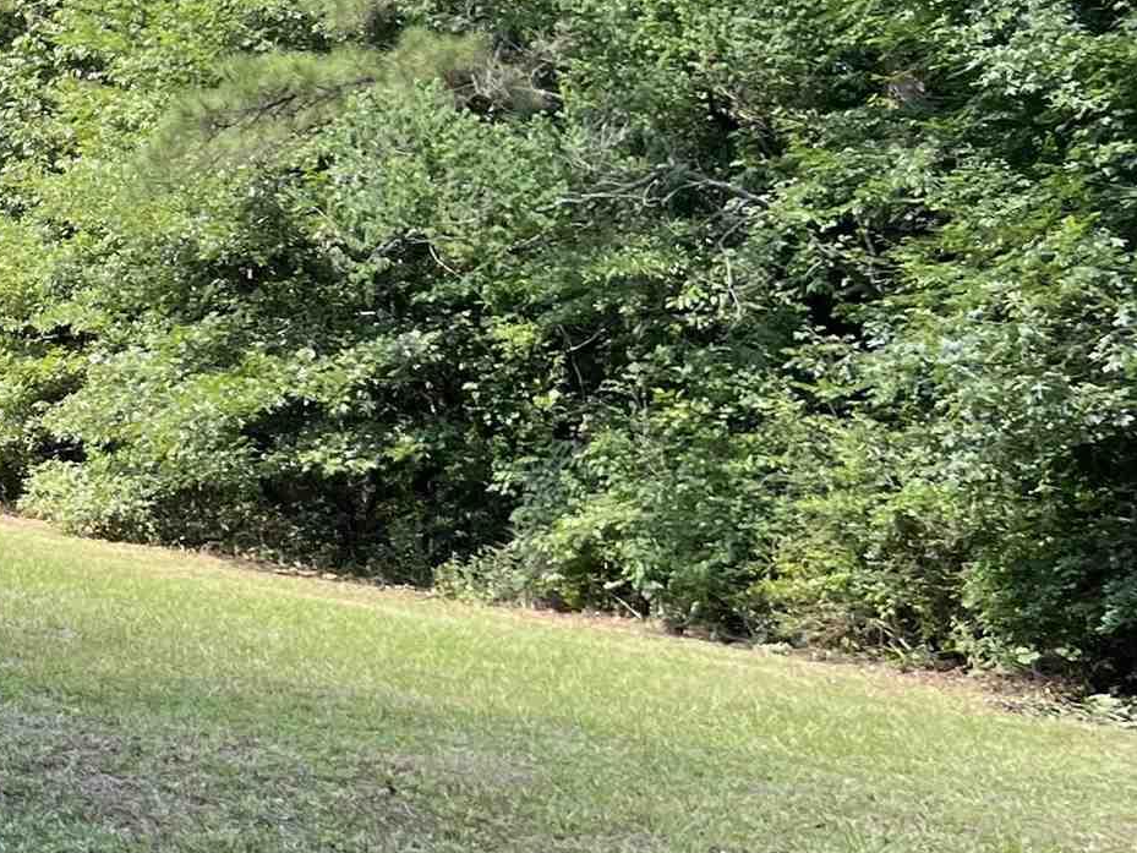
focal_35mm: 86
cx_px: -740
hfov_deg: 18.9
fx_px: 2825
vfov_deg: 17.2
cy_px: 403
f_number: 1.5
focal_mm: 5.7
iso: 50
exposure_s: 1/658
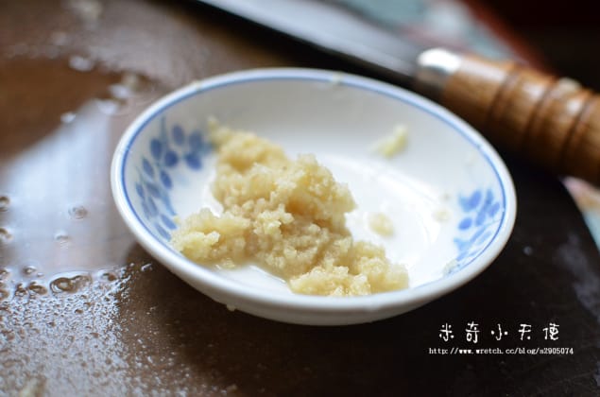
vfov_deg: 25.6
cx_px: 300
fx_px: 873
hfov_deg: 37.9
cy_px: 198
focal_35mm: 52
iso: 1250
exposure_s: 1/200
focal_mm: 35
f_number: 3.2
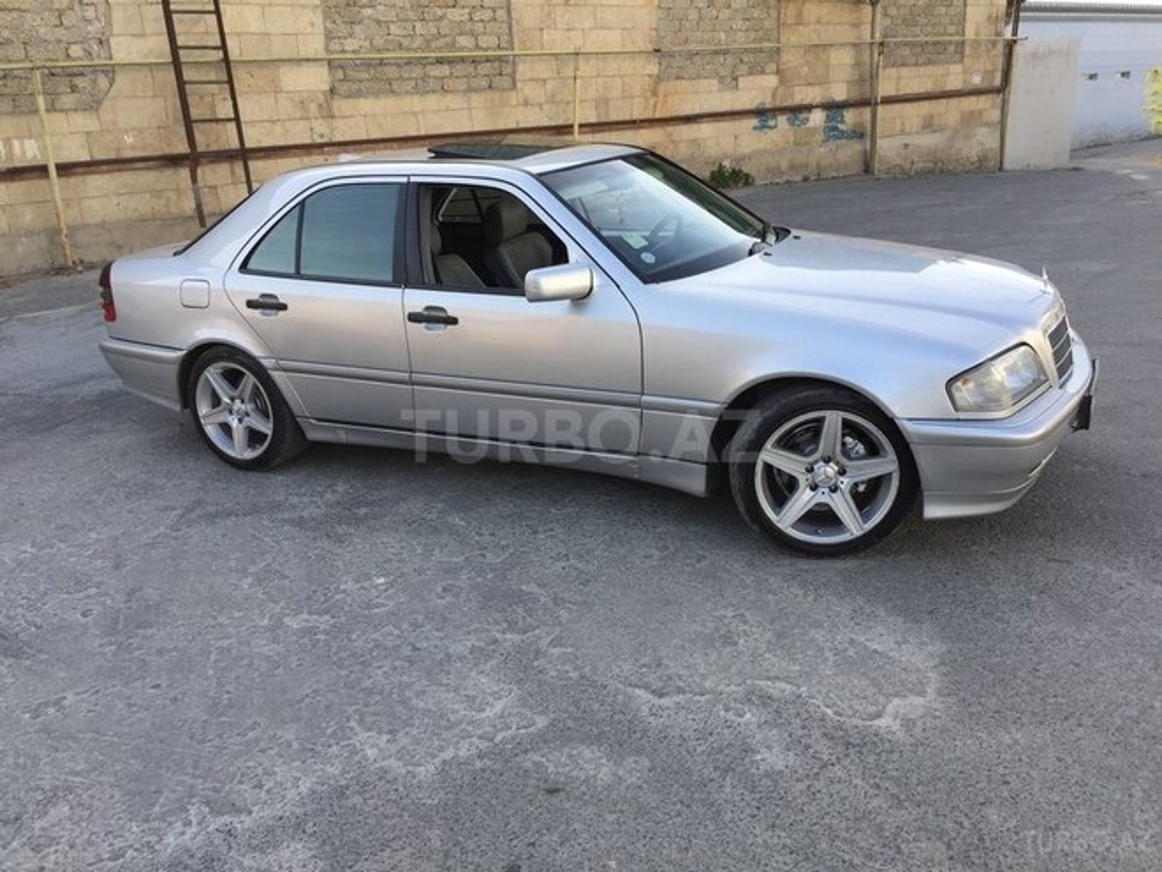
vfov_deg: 48.2
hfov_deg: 61.7
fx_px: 973
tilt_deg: -11.5
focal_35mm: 29
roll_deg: +4.5
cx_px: 581
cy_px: 436
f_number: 2.2
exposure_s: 1/416
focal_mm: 4.15
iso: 32
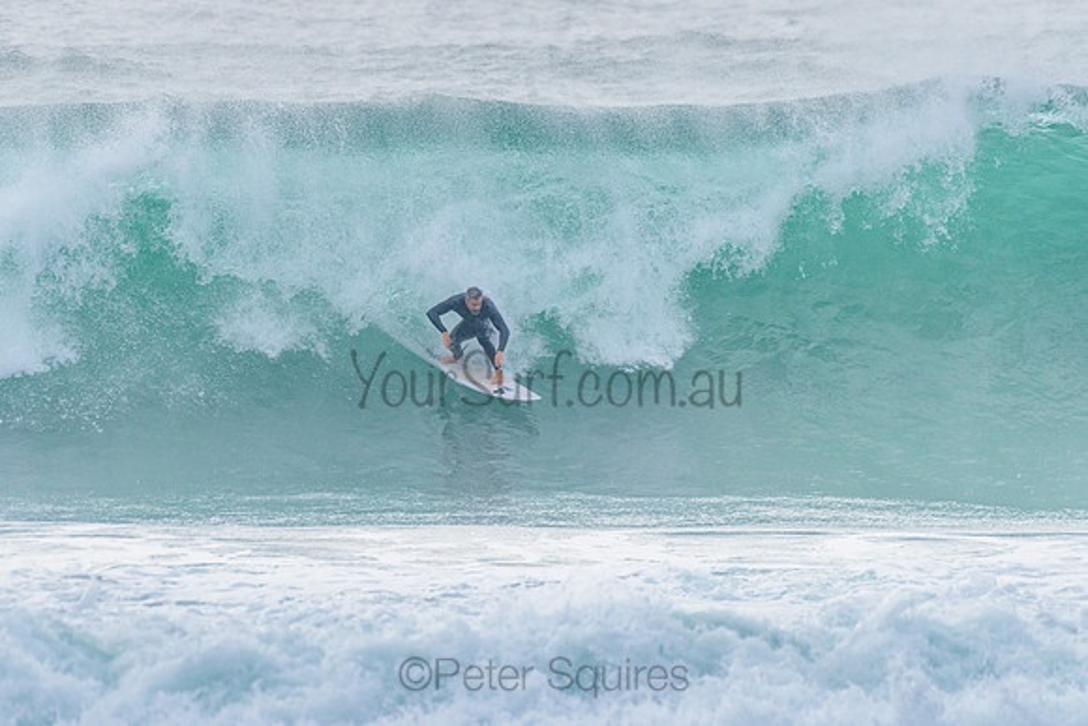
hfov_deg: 3.4
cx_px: 505
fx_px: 18508
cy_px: 296
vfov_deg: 2.2
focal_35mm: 612
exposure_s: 1/2000
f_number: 5.6
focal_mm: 500
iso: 500
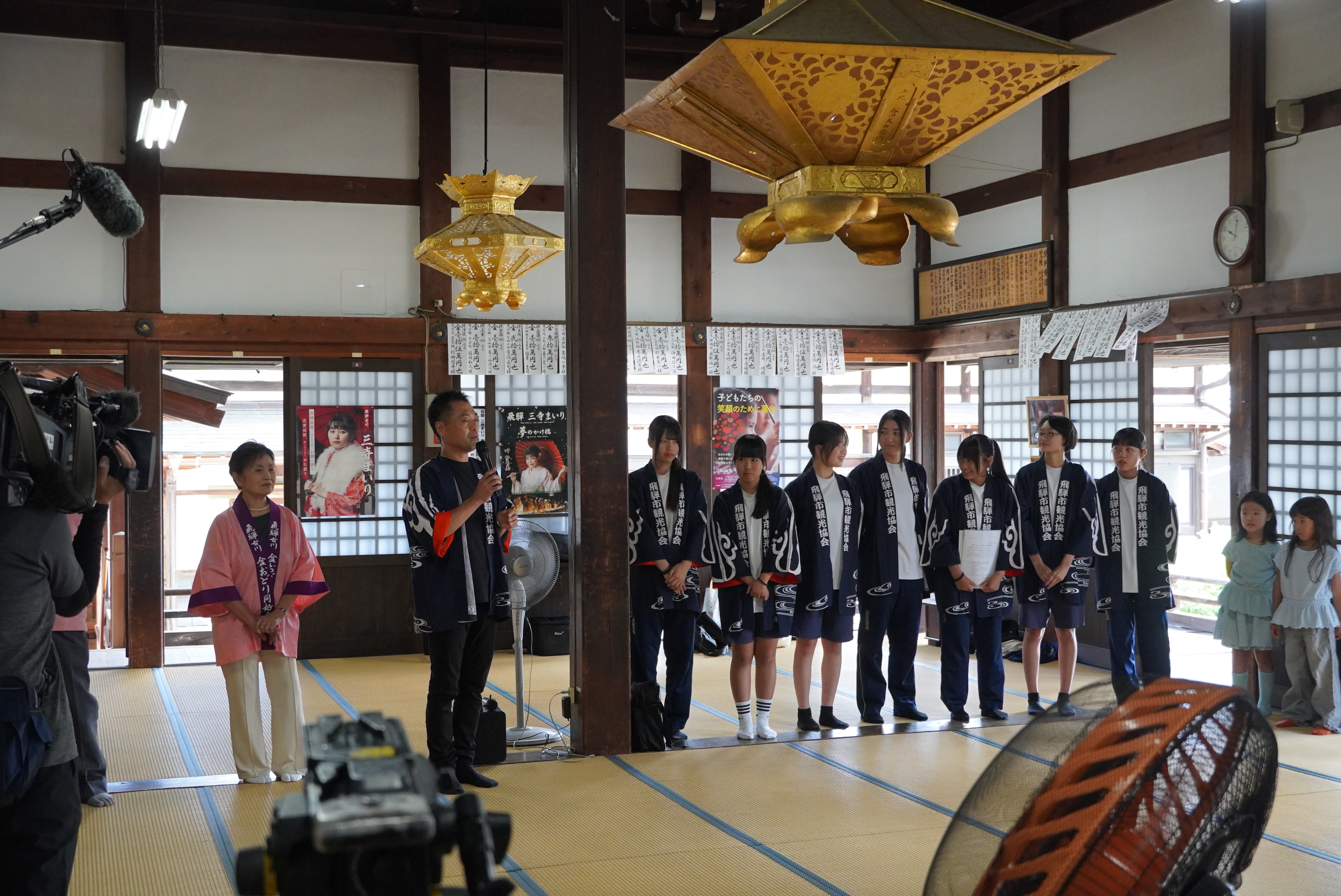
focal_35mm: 46
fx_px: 1733
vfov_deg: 29.0
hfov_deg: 42.3
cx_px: 670
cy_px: 448
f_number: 4.5
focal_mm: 31
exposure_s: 1/160
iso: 2500
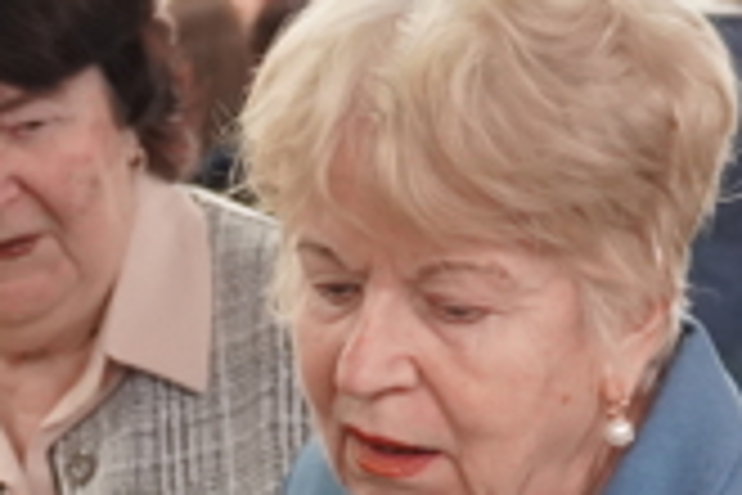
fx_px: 4493
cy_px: 788
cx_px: -72
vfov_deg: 6.2
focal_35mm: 218
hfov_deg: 9.4
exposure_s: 1/160
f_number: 4.5
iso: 2500
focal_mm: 32
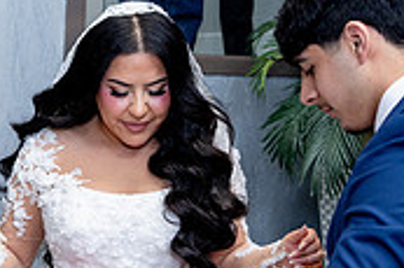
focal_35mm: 94
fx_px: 1054
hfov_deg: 21.5
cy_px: 234
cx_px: 100
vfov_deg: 14.4
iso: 1000
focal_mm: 28
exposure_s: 1/160
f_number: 2.8
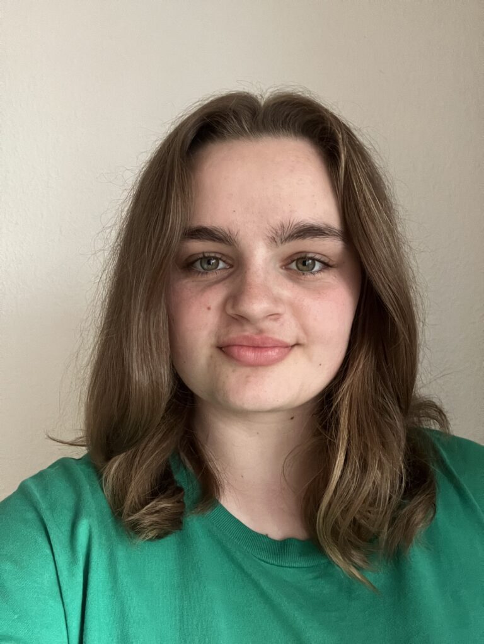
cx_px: 242
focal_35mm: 32
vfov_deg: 56.8
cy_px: 322
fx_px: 596
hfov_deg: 44.2
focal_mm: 2.87
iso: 500
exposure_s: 1/30
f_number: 2.2
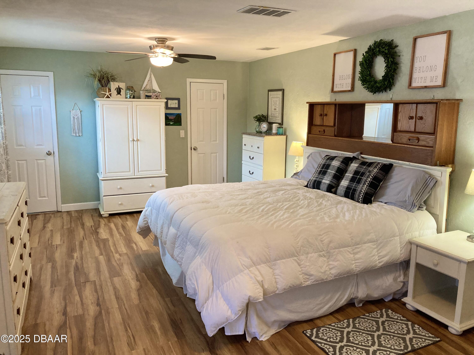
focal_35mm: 28
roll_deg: -2.5
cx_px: 237
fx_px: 383
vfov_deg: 49.7
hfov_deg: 63.4
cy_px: 178
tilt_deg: -8.6
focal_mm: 3.99
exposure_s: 1/60
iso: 200
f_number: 1.8
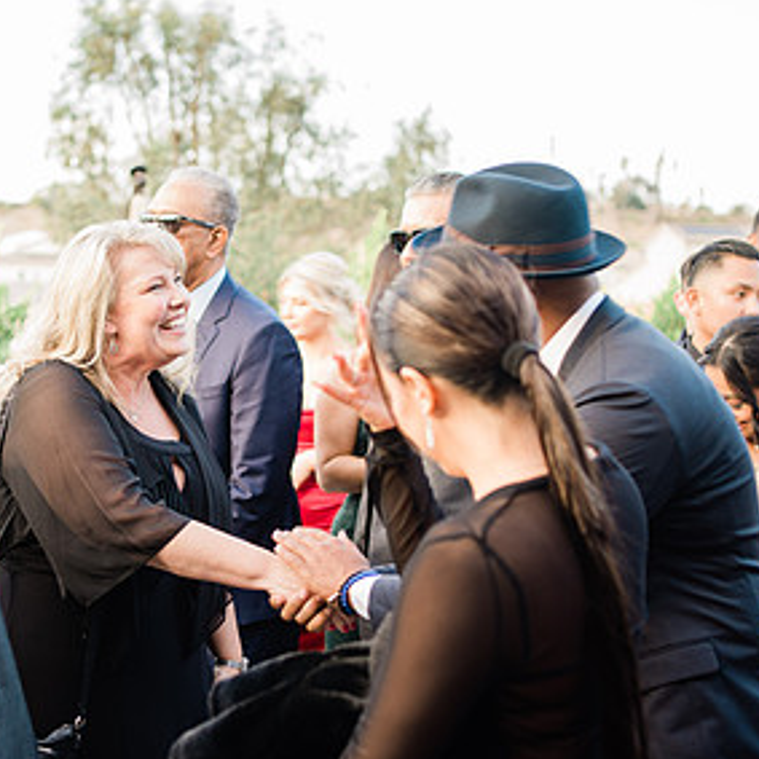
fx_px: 1513
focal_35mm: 61
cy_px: 471
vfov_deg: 28.1
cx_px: 247
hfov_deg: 28.0
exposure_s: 1/60
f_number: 2.2
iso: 80
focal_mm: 35
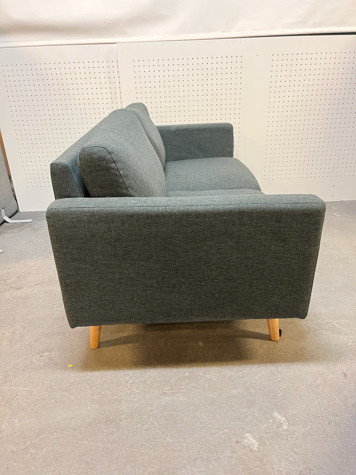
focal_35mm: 26
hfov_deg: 53.1
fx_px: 357
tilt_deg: -25.8
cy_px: 238
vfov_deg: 67.3
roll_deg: +2.2
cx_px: 178
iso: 500
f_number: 1.6
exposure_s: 1/33
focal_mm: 5.1
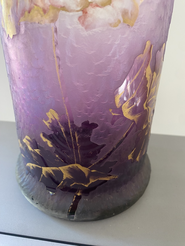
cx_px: 92
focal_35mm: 25
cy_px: 123
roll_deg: -1.7
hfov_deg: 54.9
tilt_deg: -28.4
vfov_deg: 69.4
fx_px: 178
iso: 160
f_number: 1.8
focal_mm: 4.25
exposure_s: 1/60
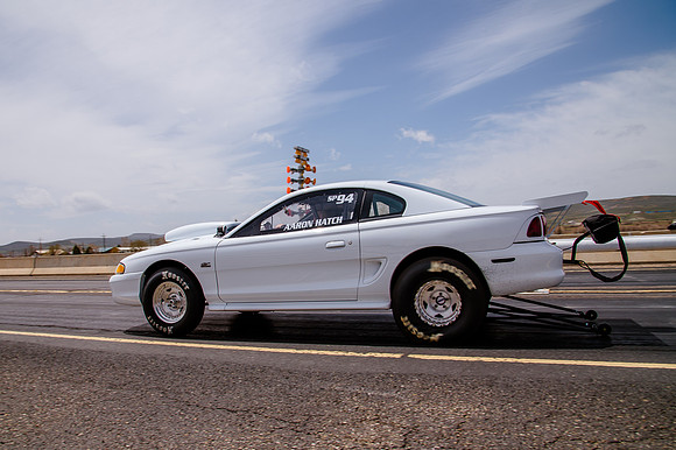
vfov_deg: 46.8
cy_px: 242
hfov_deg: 65.7
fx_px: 519
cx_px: 286
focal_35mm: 28
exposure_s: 1/500
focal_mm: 24
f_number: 10
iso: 200
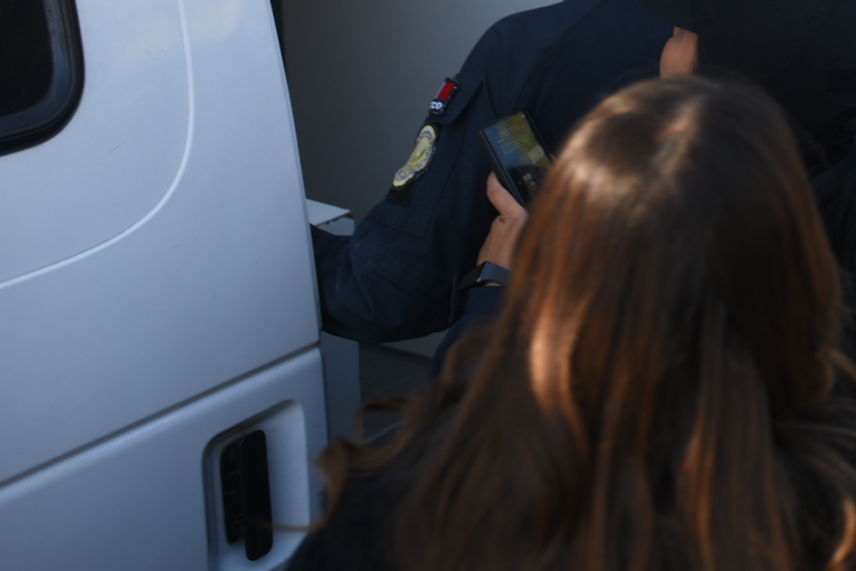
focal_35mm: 74
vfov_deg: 18.0
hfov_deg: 25.7
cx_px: 898
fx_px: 1760
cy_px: 10
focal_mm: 35
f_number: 3.2
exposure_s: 1/200
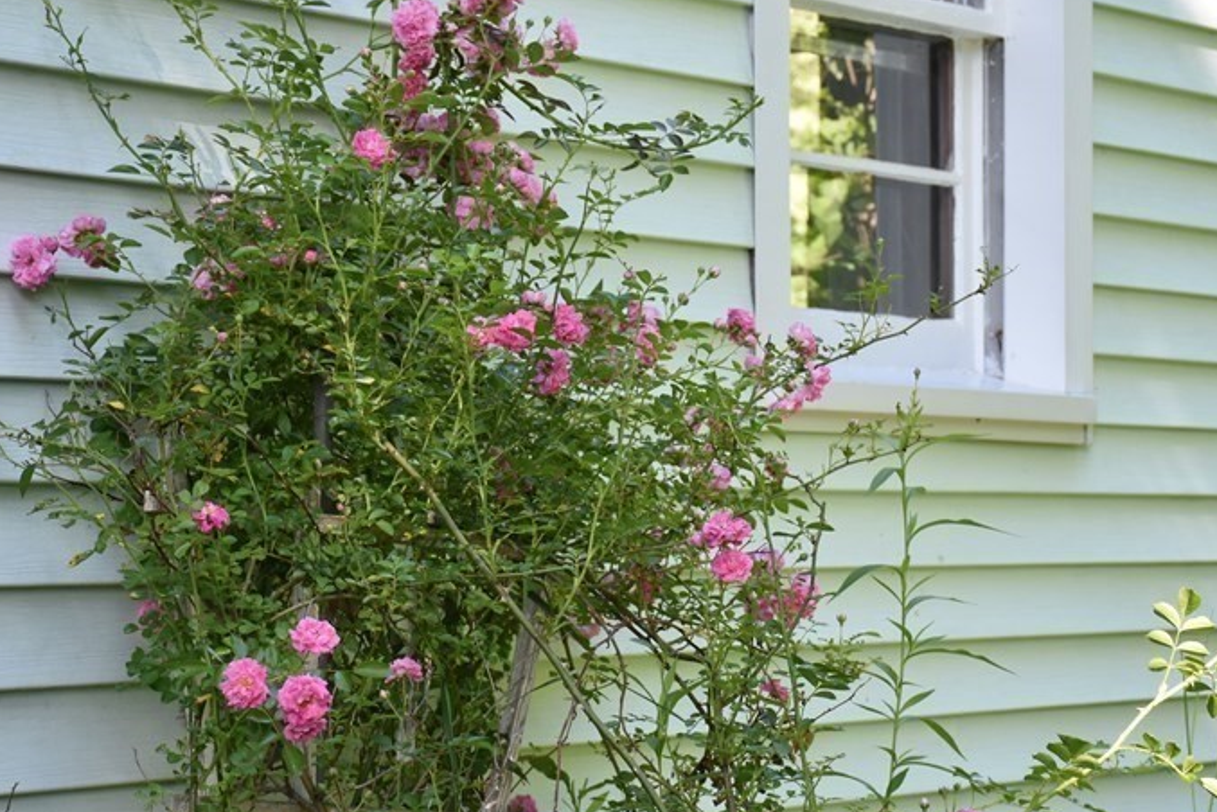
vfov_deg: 10.8
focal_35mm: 127
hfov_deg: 16.1
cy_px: 472
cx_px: 662
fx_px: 4295
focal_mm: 56
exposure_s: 1/250
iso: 800
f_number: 8
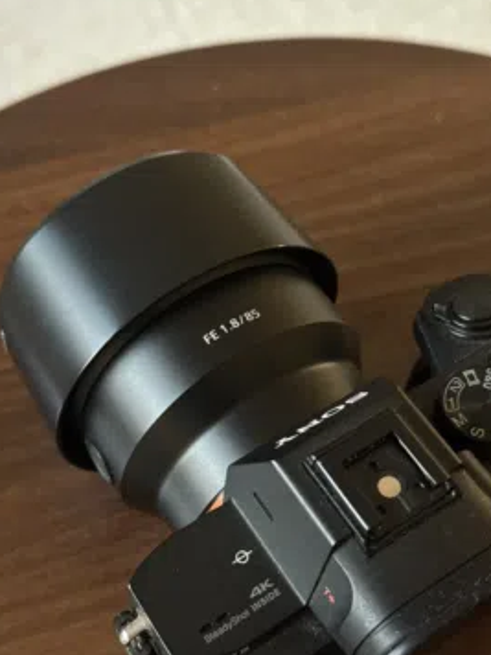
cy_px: 340
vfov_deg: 35.5
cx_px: 250
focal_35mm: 54
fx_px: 1021
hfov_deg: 27.0
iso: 800
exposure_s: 1/20
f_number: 1.78
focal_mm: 6.76
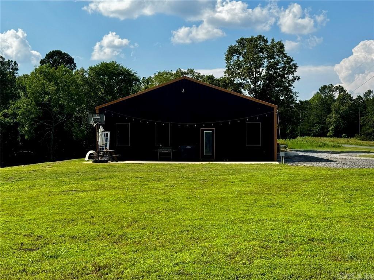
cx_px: 187
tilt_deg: -1.9
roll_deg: -0.2
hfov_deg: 39.7
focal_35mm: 48
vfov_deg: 30.3
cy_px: 140
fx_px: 519
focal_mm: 6.76
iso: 64
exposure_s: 1/4608
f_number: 1.78
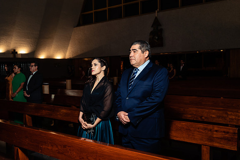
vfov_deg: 37.9
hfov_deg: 54.4
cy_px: 80
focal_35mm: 35
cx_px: 120
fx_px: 233
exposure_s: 1/160
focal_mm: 35
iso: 1250
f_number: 4
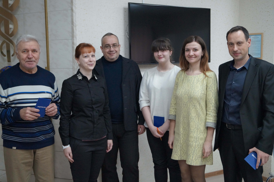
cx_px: 137
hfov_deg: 49.6
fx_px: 297
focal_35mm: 39
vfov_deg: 34.2
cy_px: 91
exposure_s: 1/160
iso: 2500
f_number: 4.5
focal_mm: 26
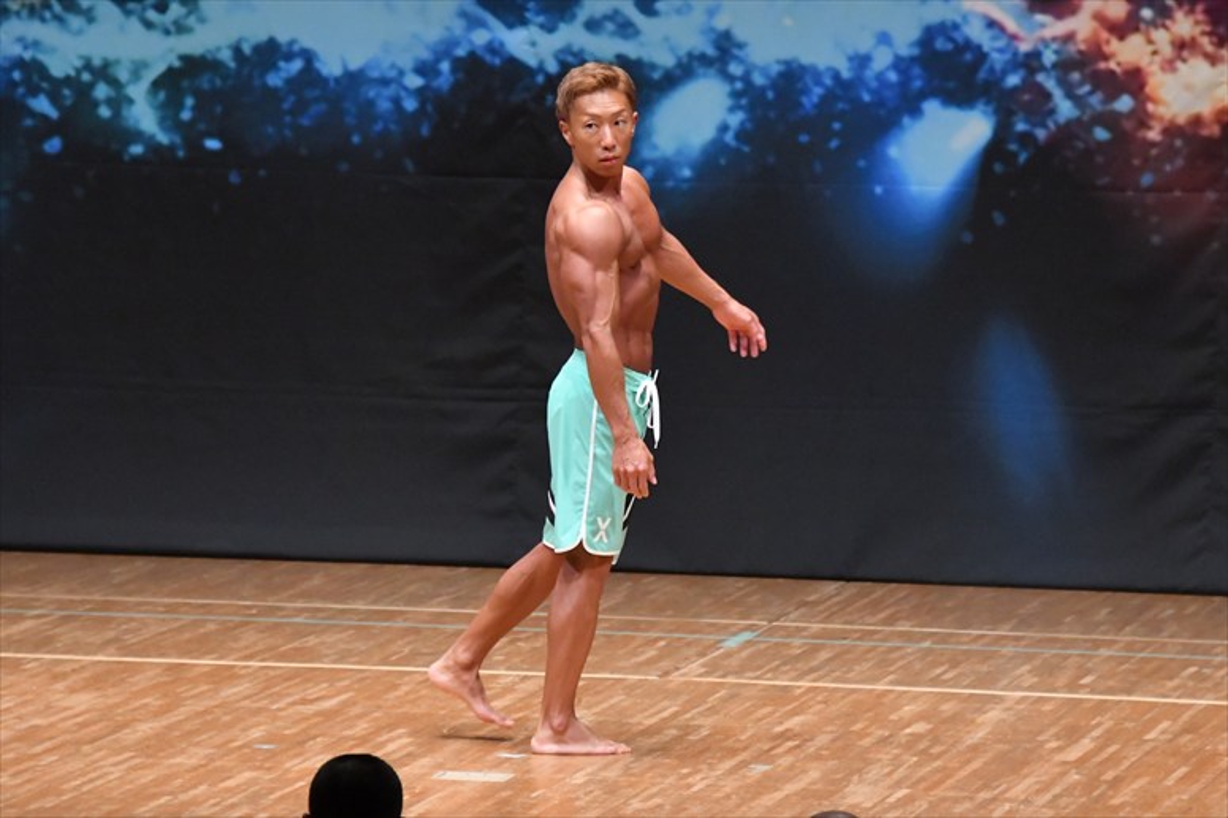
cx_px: 614
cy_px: 409
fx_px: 9717
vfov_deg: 4.8
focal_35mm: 285
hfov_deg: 7.2
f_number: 5.6
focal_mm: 190
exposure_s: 1/400
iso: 8000
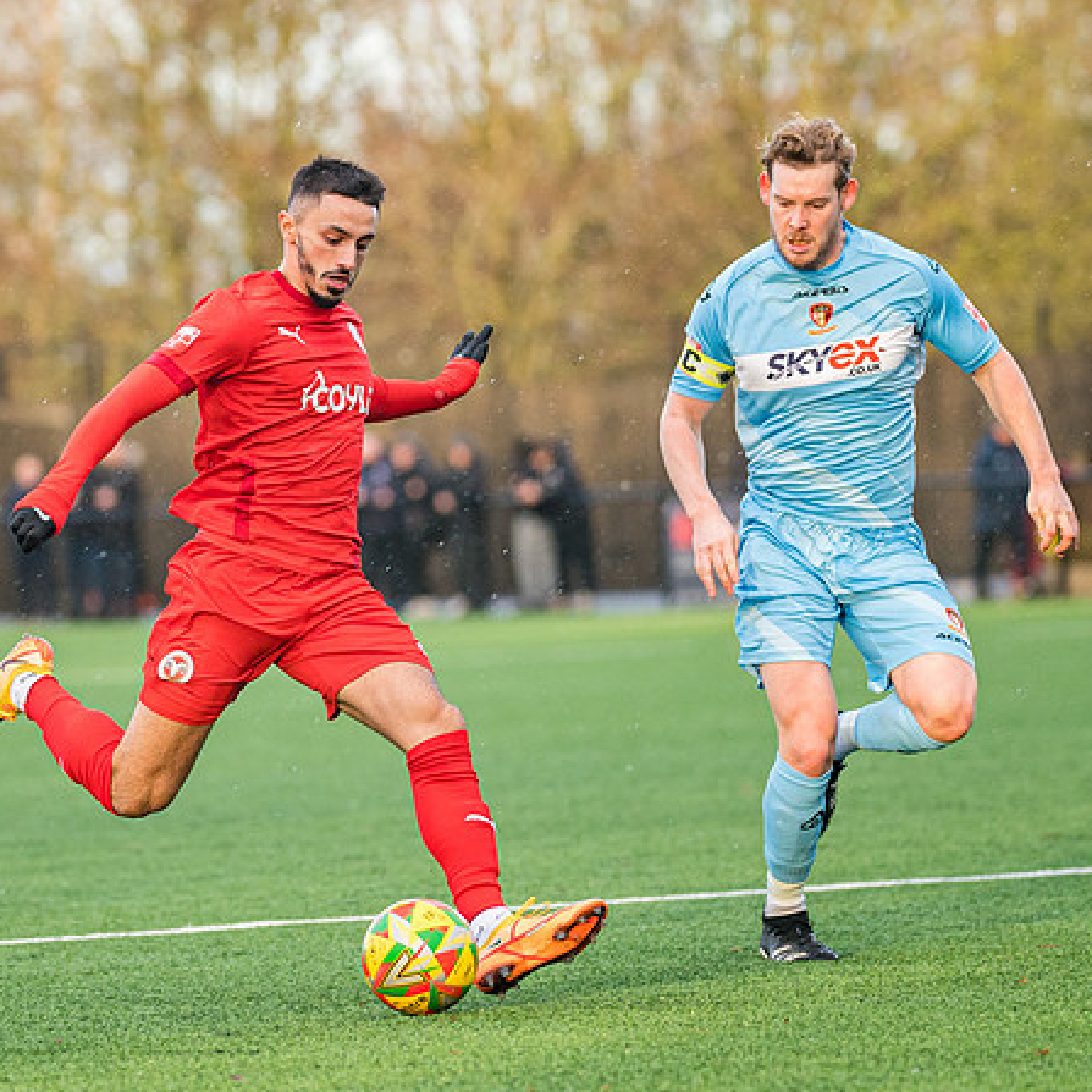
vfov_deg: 5.8
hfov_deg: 5.8
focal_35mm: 300
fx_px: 10707
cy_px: 571
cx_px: 289
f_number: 2.8
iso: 1000
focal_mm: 170
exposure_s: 1/1250
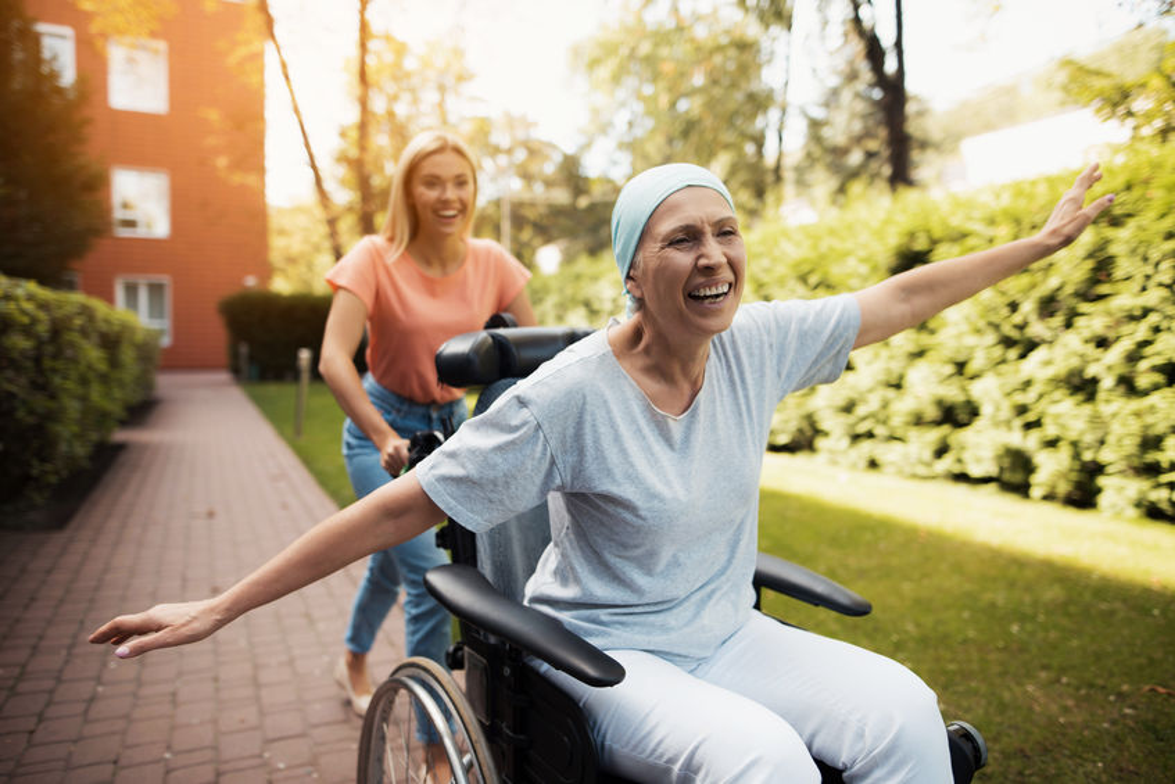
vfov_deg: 53.2
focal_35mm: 24
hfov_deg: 73.7
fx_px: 783
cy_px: 392
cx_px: 588
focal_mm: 24
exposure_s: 1/250
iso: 100
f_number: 2
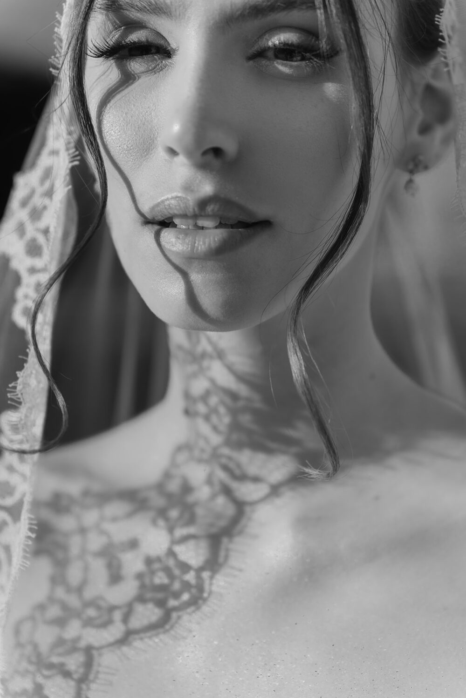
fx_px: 1359
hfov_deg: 19.5
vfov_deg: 28.8
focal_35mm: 70
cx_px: 233
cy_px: 349
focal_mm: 70
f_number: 2.8
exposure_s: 1/2500
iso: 100
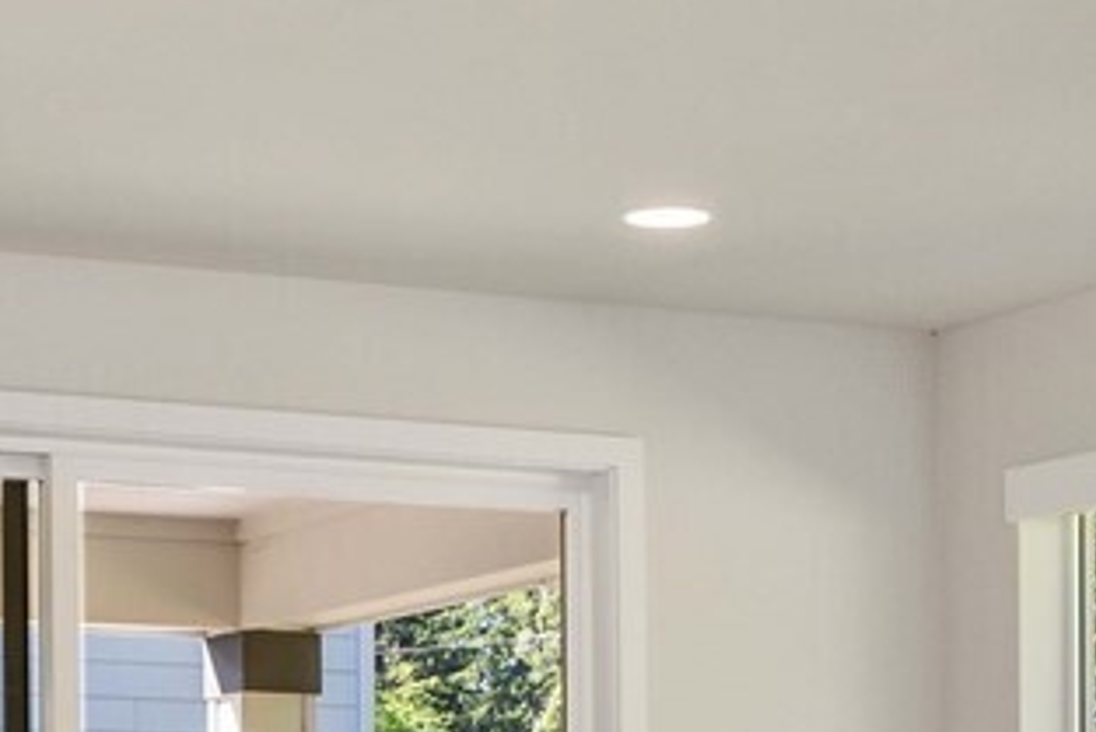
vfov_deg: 10.3
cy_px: 1056
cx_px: 443
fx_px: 3959
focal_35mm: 130
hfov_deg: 15.7
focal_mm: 24
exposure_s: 1/20
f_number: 6.7
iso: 1000
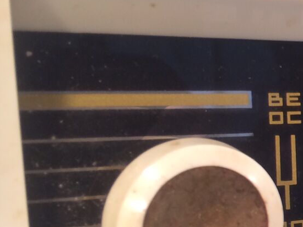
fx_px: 753
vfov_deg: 17.2
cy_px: 136
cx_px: 440
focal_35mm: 86
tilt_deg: -10.7
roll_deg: -3.1
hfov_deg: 20.0
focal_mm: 4.15
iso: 100
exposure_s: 1/33
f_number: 2.2
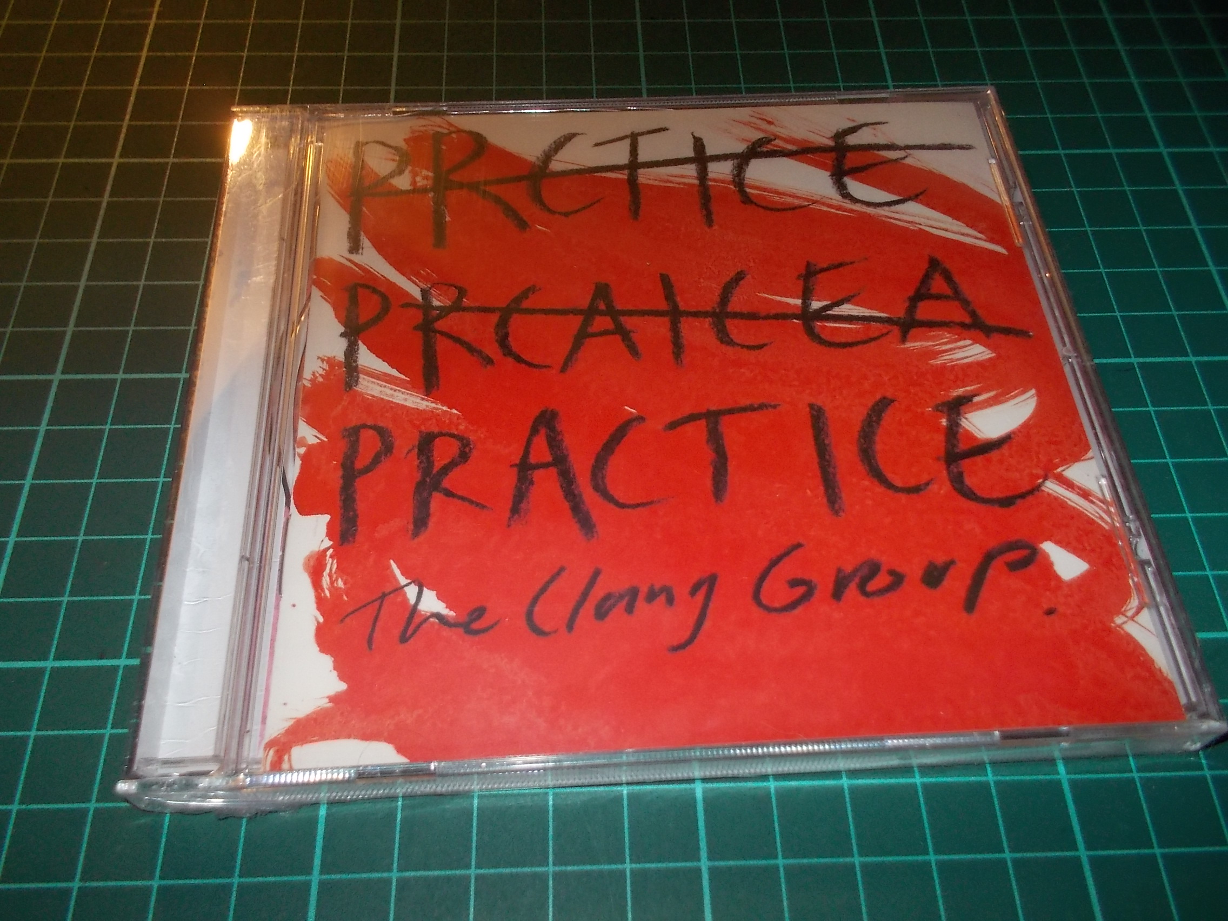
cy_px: 460
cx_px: 614
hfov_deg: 61.7
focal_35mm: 29
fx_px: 1029
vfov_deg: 48.2
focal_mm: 4.1
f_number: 3.3
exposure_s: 1/30
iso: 200
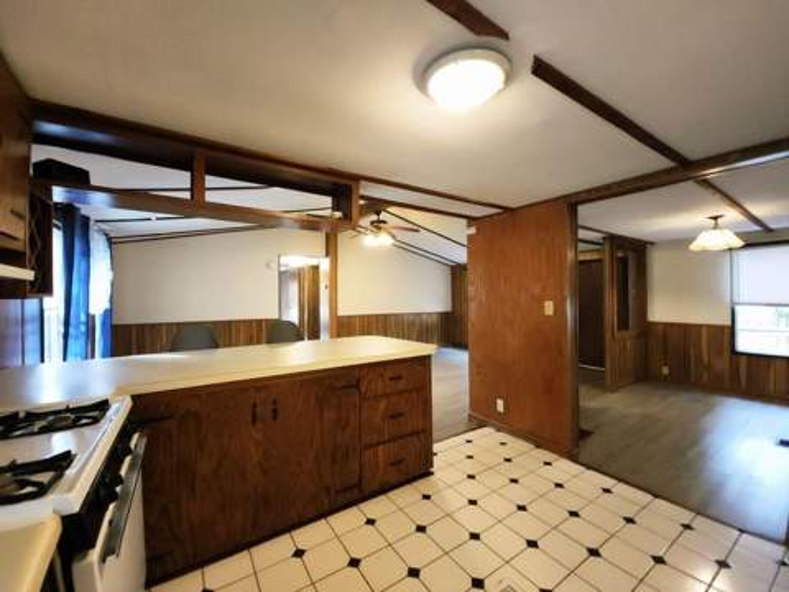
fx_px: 296
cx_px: 394
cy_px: 296
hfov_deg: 106.2
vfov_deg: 89.9
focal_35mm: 13
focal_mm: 2.2
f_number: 2.2
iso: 320
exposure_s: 1/30
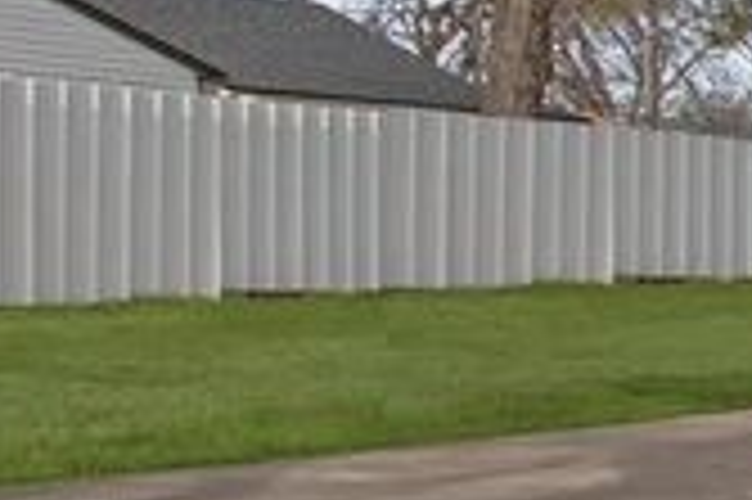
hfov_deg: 11.5
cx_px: 2261
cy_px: 273
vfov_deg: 14.8
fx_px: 1920
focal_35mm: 92
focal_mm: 10
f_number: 5.6
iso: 100
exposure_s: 1/500
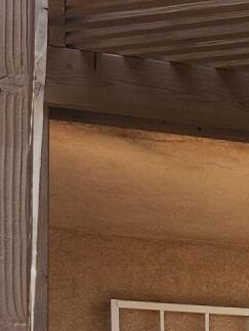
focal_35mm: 142
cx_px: 539
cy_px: 649
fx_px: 1362
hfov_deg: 9.6
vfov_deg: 12.4
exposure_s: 1/217
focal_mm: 5.4
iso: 20
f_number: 1.8
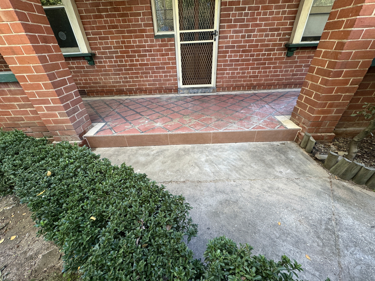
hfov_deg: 102.1
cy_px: 140
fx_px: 152
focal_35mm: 14
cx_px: 188
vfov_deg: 85.7
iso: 100
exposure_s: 1/99
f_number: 2.2
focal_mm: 2.22
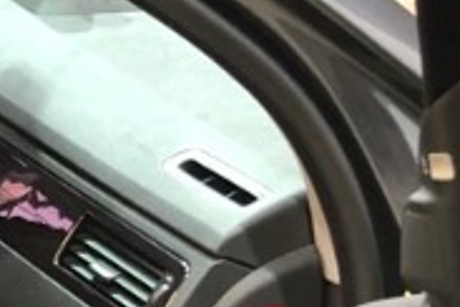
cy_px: 304
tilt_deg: -18.4
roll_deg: -2.9
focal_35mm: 163
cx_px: -347
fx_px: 2083
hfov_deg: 11.7
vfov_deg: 8.4
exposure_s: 1/15
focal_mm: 3.99
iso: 64
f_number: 1.8
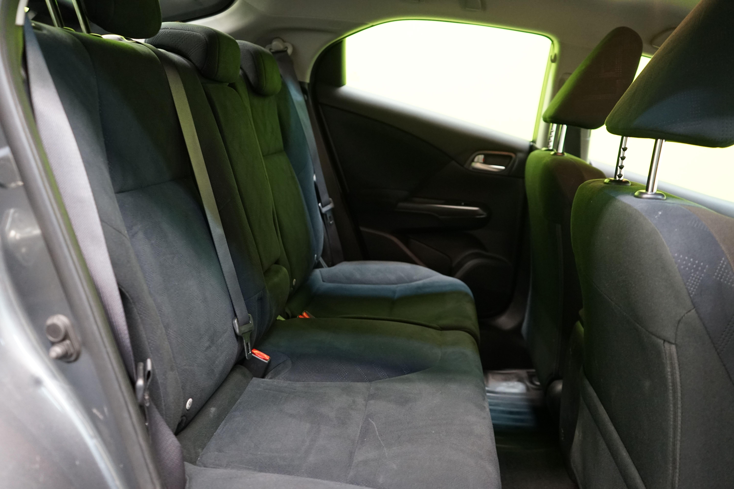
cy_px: 244
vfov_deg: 46.4
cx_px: 367
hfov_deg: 65.5
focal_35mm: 28
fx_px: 571
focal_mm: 28
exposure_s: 1/30
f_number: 3.5
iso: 2000
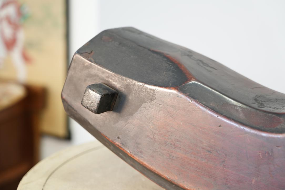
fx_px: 594
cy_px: 95
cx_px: 142
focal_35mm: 75
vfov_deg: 18.2
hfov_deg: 27.0
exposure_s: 1/80
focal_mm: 75
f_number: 4
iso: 1600
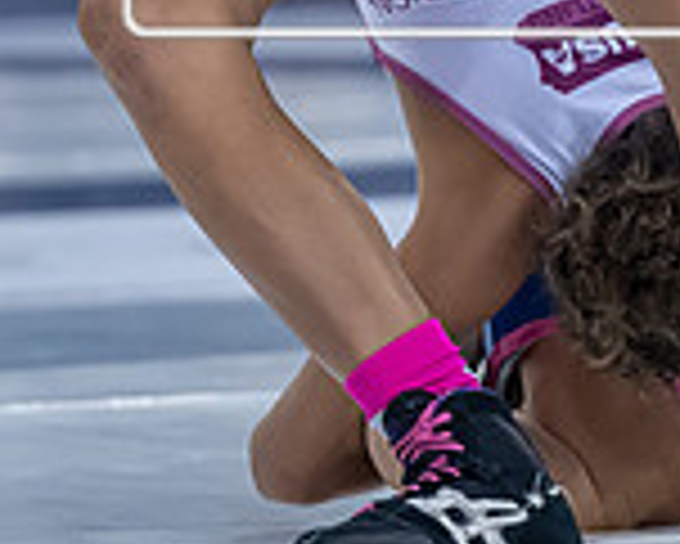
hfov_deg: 3.4
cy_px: 99
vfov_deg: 2.7
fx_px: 11358
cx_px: 757
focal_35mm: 564
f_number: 2.8
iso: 1600
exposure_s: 1/800
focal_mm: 93
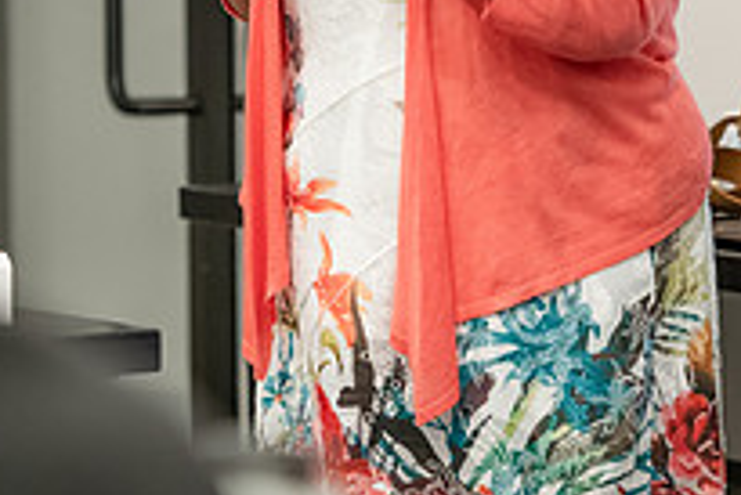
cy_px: -2
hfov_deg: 5.8
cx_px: 387
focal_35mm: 353
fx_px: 7271
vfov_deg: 3.9
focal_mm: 125
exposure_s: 1/200
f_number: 2.8
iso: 1600
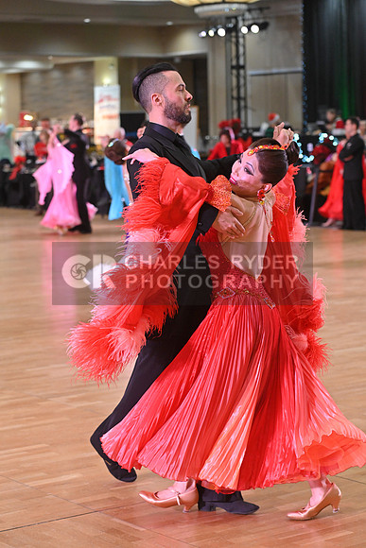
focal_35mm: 92
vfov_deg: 22.1
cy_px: 274
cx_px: 183
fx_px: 1402
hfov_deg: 14.9
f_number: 5
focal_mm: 92
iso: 3200
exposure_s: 1/400
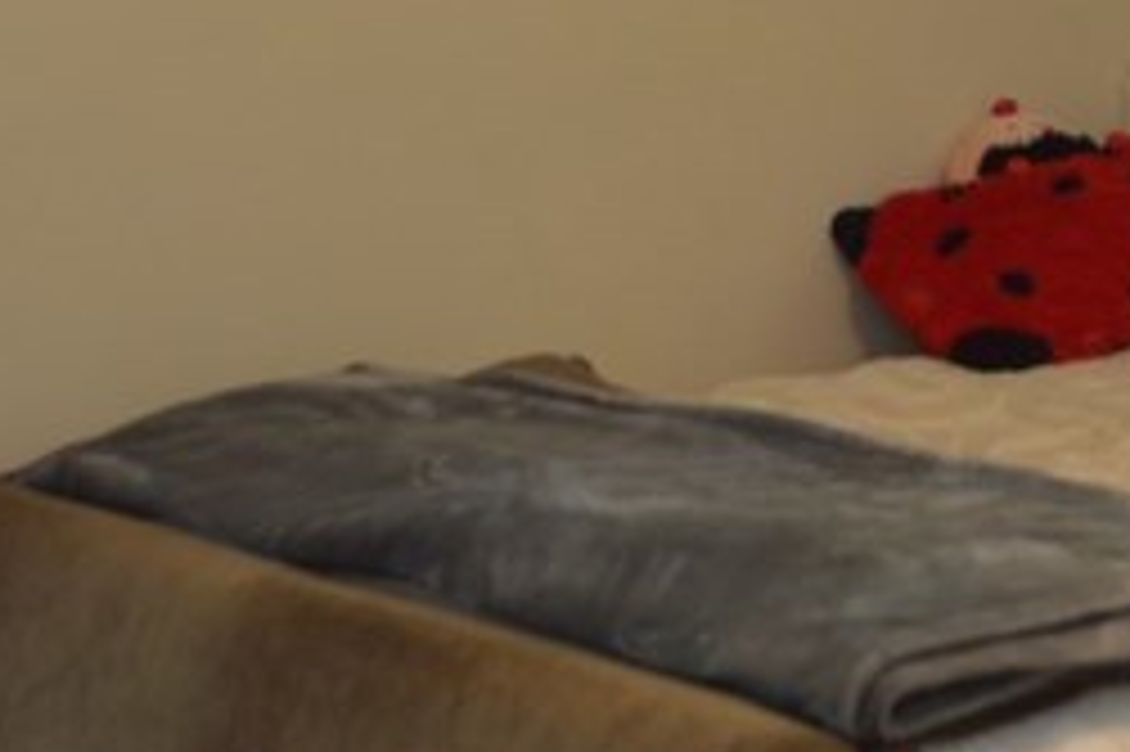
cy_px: -153
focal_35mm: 117
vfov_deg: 11.5
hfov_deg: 17.0
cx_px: 1195
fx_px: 3670
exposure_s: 1/60
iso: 500
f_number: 4
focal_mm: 18
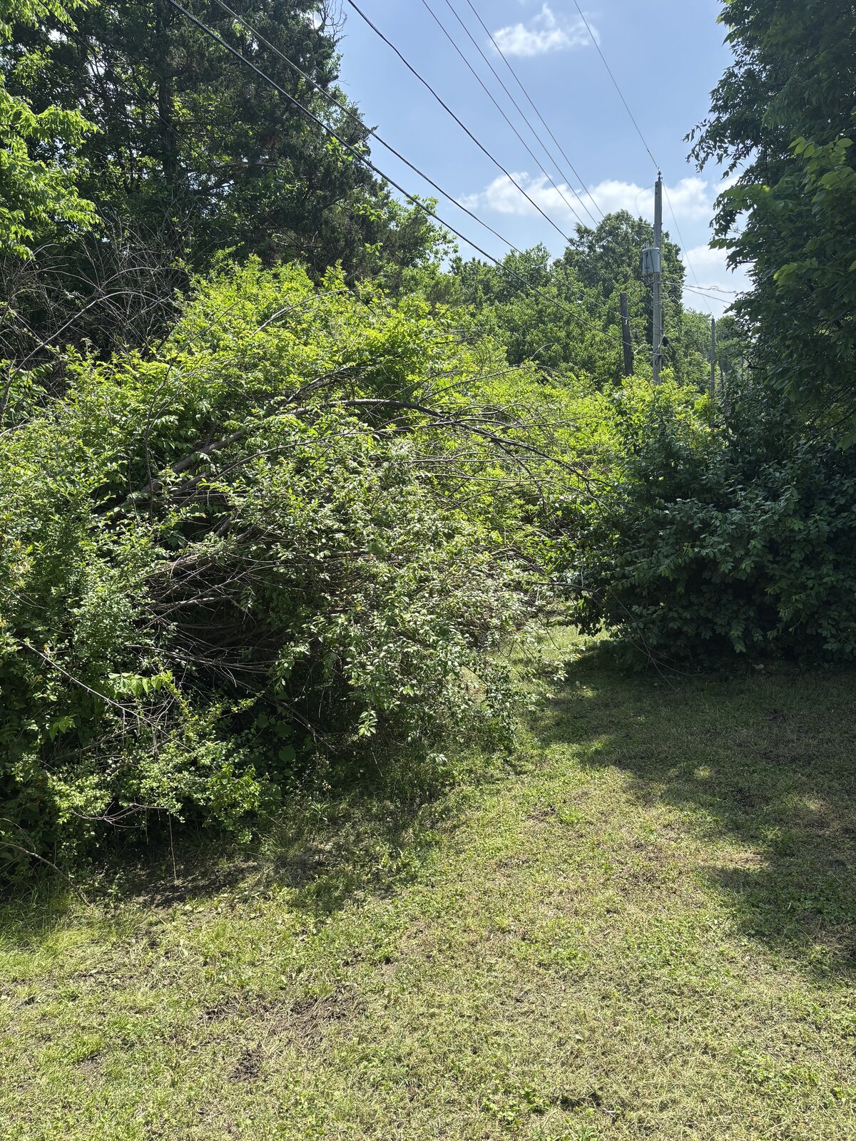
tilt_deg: -11.9
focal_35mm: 26
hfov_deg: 53.1
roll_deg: +1.2
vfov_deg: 67.3
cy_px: 570
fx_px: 857
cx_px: 428
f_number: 1.6
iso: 50
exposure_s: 1/1381
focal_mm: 5.96
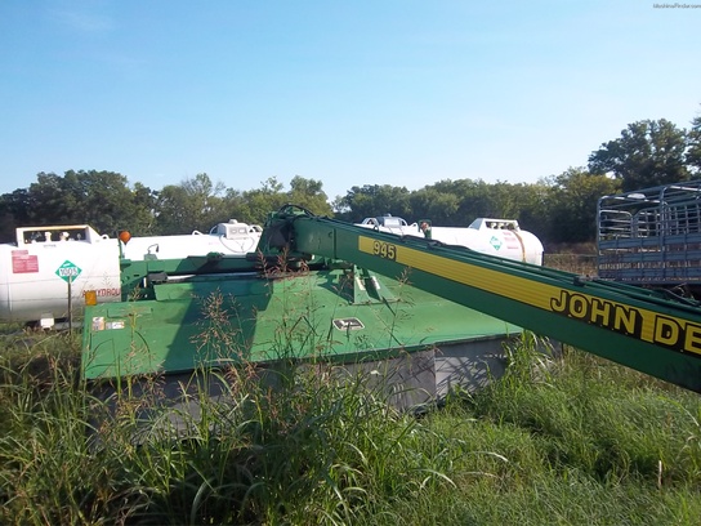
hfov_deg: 63.4
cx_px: 350
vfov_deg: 49.7
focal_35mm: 28
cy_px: 263
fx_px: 567
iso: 64
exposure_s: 1/125
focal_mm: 5.05
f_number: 7.86
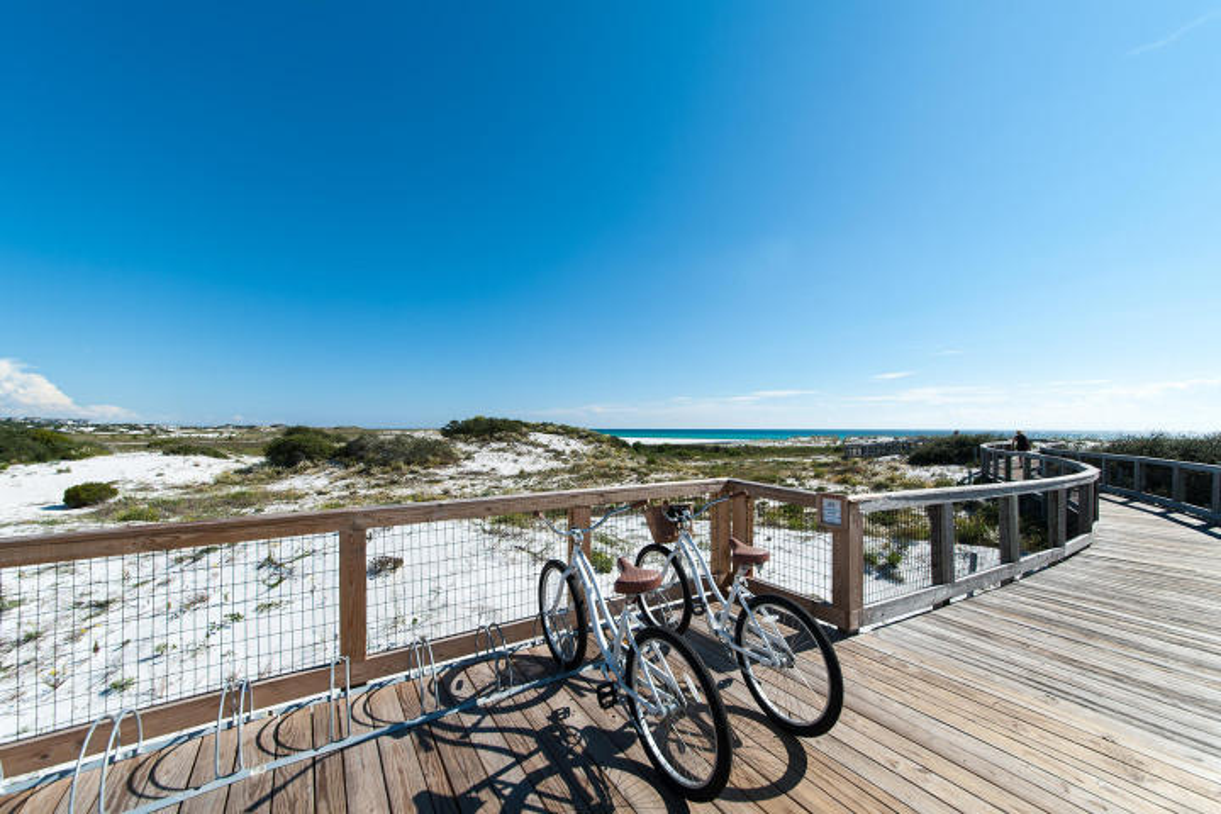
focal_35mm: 12
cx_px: 610
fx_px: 407
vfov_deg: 90.0
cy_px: 407
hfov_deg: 112.6
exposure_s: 1/750
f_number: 8
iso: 200
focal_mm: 12
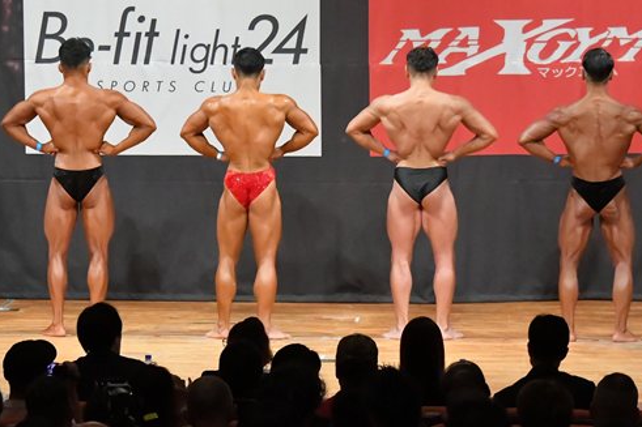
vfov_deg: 6.3
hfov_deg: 9.4
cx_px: 185
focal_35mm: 218
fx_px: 3886
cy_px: 222
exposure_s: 1/400
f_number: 5.6
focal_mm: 92
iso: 10000
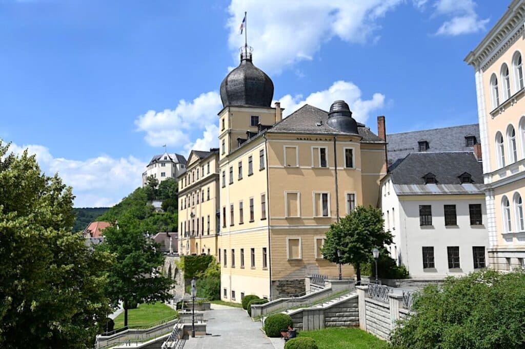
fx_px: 459
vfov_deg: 41.7
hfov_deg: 59.5
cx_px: 262
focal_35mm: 32
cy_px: 174
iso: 100
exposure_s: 1/400
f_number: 7.1
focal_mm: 31.5
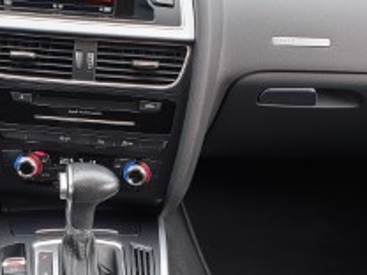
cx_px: 86
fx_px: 848
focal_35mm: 80
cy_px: 152
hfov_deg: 24.1
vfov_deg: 18.4
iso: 50
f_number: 2.4
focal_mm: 4.3
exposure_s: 1/50
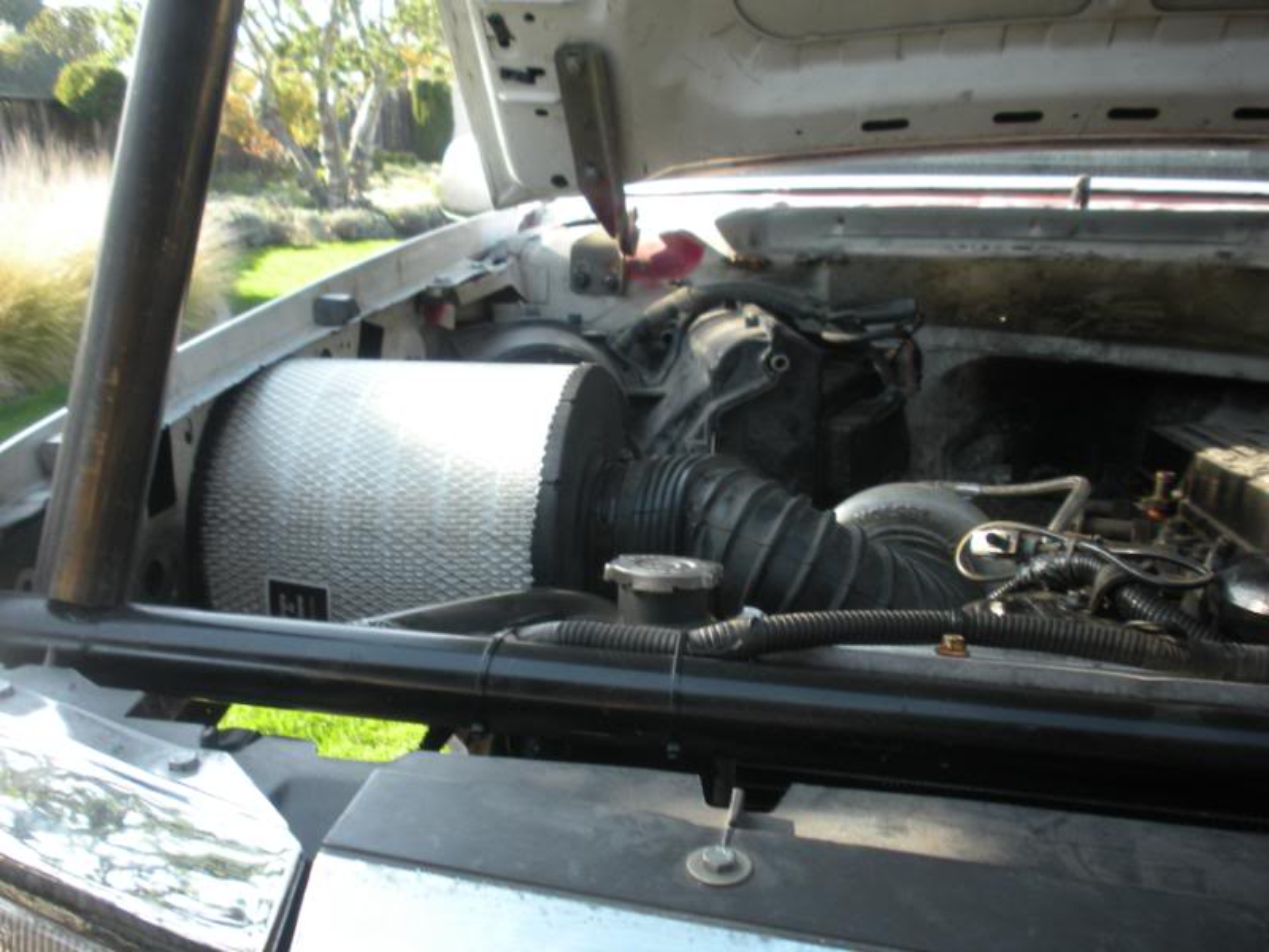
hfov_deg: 52.6
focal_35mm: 35
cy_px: 476
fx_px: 1283
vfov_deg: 40.7
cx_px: 634
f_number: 3.5
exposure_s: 1/53.8
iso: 64
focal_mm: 6.3
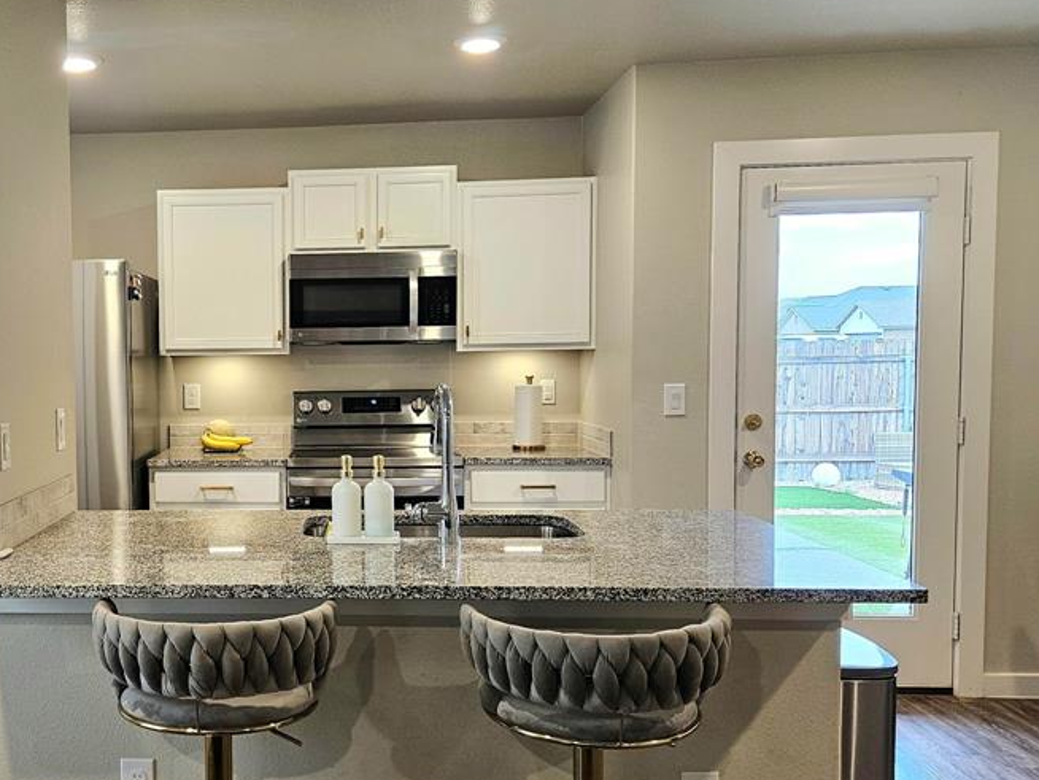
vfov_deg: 39.6
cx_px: 265
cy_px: 434
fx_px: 1081
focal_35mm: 36
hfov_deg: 49.4
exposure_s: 1/120
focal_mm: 5.4
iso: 250
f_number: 1.8
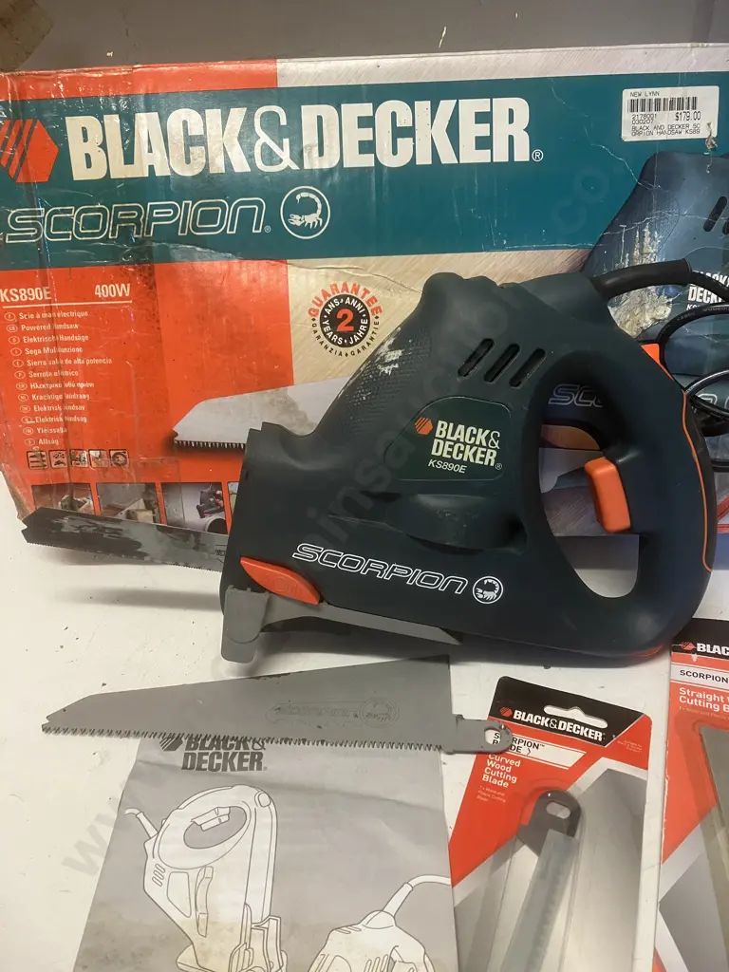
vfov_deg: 63.4
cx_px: 364
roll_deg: -0.9
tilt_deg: -33.8
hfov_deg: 49.7
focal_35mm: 28
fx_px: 786
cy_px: 486
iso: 80
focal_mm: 3.99
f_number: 1.8
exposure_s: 1/50
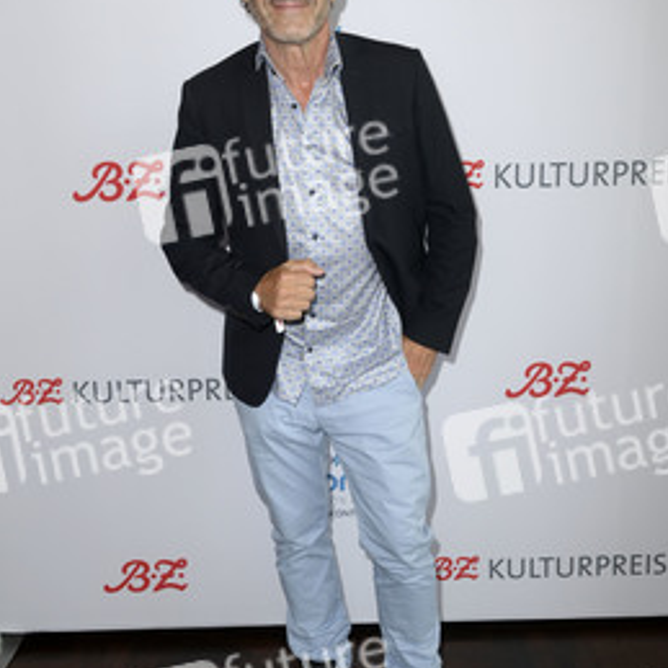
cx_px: 340
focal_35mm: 42
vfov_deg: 40.0
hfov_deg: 40.0
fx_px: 917
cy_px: 312
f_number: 5.6
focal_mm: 32
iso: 800
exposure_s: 1/200
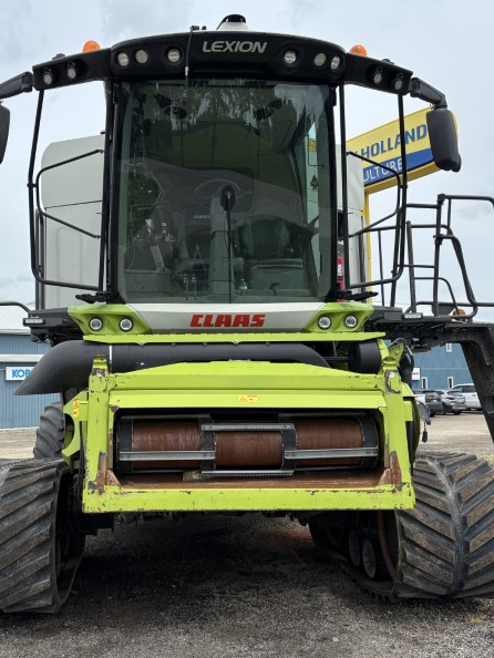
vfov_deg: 52.6
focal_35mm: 35
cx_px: 193
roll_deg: +0.8
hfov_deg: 40.5
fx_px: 665
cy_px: 328
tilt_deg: +3.1
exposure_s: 1/3788
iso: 50
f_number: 1.6
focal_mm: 5.96
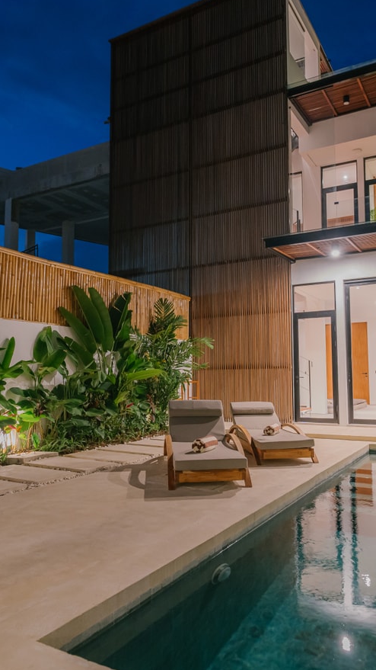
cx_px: 232
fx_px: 461
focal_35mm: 26
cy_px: 339
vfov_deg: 71.9
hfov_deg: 44.0
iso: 1250
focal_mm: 16
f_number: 3.5
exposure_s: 1/8
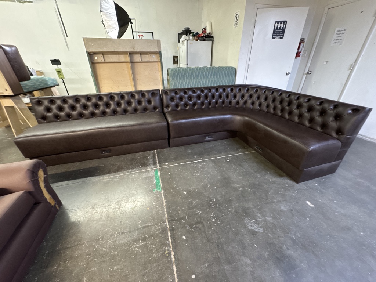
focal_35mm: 14
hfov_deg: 102.1
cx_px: 188
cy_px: 141
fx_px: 152
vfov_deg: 85.7
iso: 1250
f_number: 2.2
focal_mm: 2.22
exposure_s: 1/40
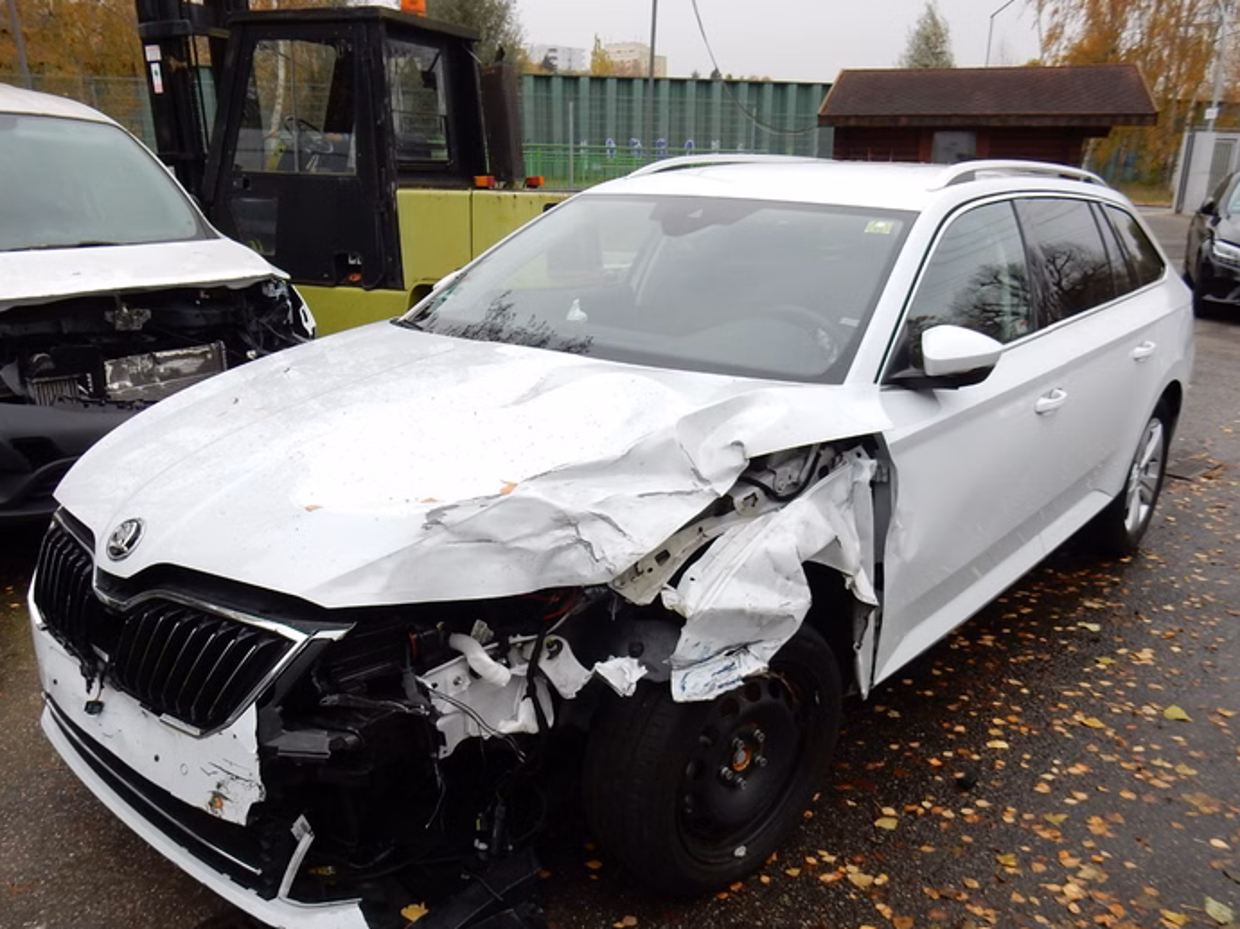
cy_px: 514
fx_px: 1038
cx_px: 631
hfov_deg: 61.7
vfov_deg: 48.1
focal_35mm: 29
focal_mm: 4.5
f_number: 3.7
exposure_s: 1/80
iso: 125
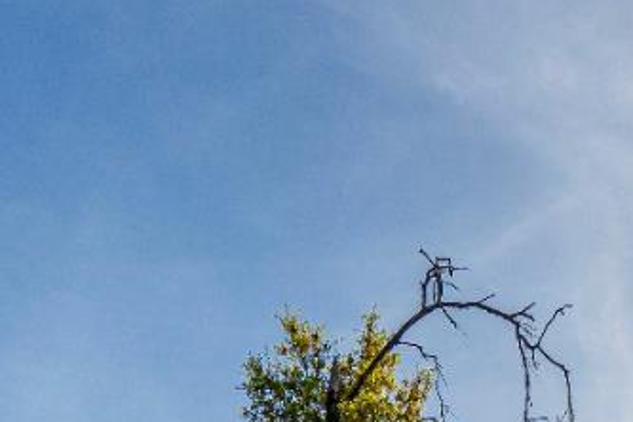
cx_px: 498
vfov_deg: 14.4
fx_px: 1266
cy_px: 933
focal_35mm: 72
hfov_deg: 27.6
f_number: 11
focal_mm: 16
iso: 400
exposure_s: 1/640
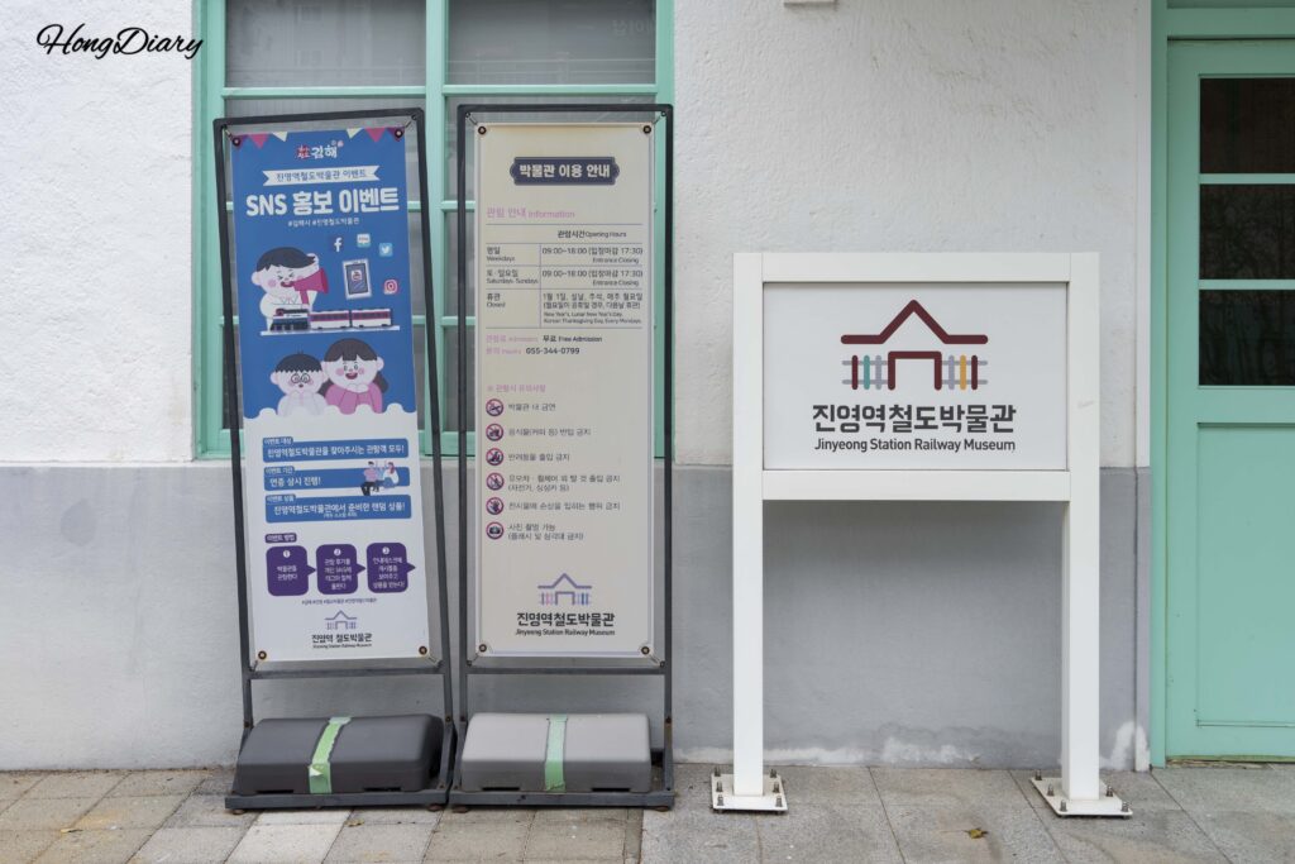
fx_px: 1439
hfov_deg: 48.5
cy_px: 432
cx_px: 648
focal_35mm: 40
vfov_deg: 33.4
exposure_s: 1/125
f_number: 10
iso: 100
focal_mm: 40
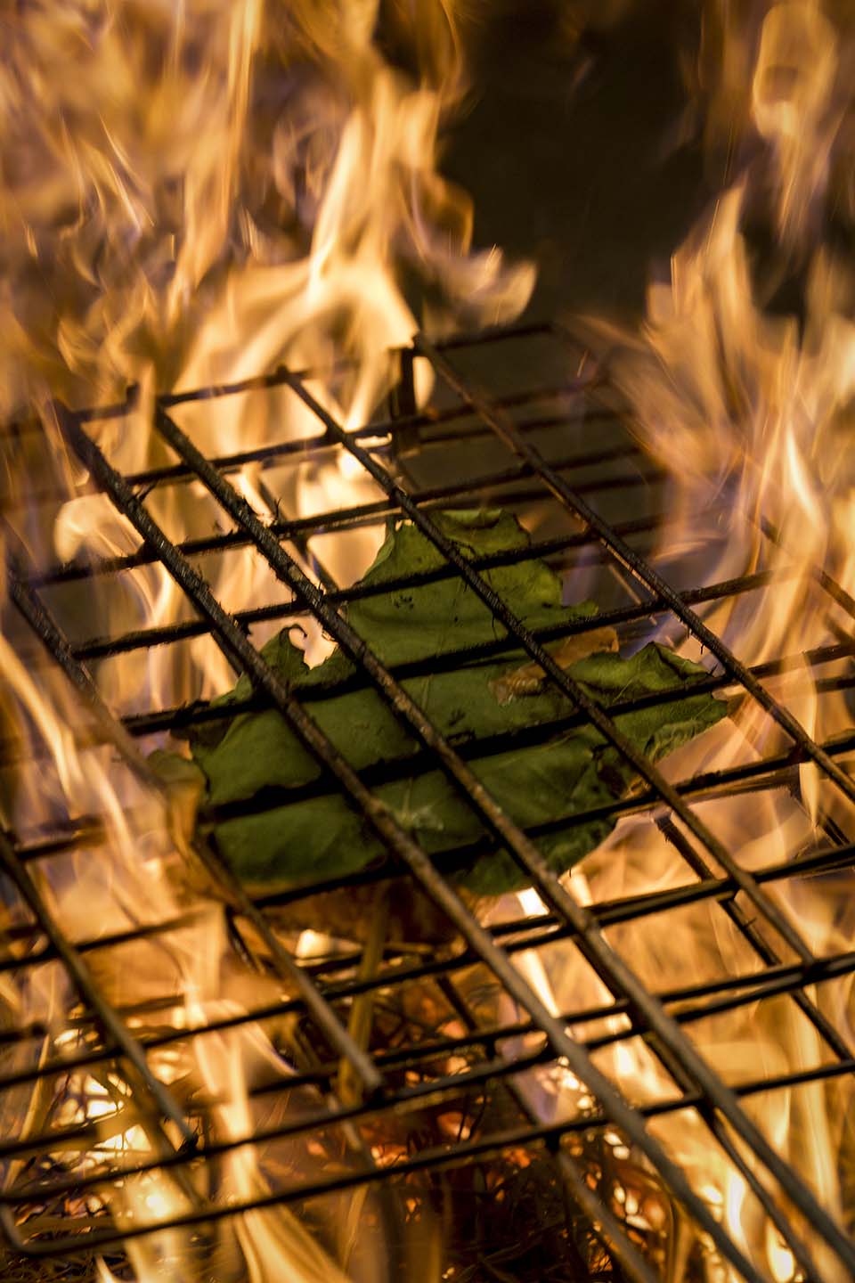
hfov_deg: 19.5
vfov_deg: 28.8
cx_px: 428
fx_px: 2494
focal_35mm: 70
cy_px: 642
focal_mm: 70
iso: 1100
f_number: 4
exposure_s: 1/200
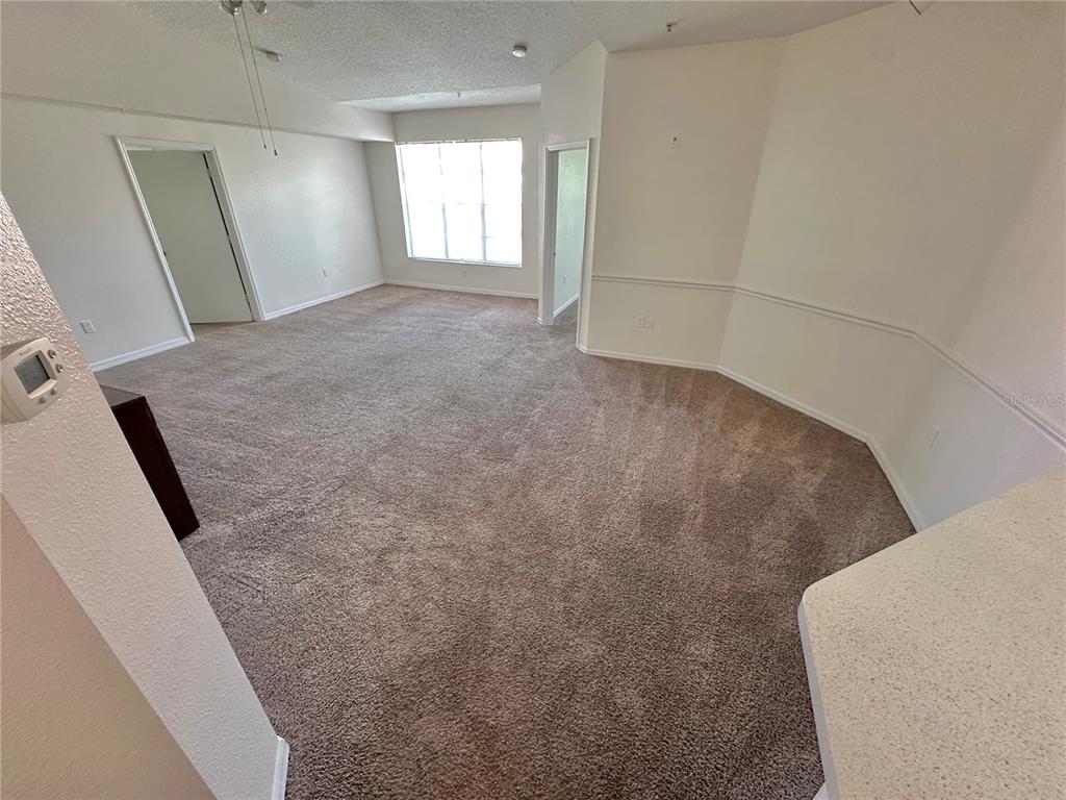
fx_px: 431
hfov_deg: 102.1
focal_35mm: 14
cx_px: 533
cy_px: 400
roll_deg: -0.6
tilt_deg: -26.2
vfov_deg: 85.7
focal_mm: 2.22
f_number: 2.2
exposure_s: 1/60
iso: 320
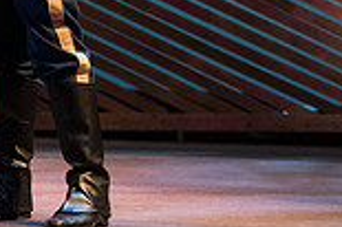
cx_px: -143
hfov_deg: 5.6
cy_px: -96
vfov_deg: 3.7
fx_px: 3483
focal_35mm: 367
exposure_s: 1/320
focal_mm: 98
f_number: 4
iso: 5000
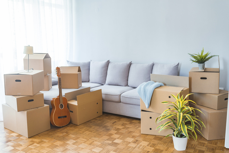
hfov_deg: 54.4
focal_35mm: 35
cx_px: 114
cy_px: 76
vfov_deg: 37.9
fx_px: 223
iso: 400
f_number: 3.2
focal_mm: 35
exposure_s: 1/100
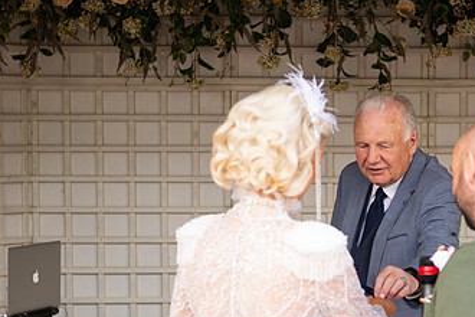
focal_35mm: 123
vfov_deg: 11.1
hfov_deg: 16.6
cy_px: 266
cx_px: 358
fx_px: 1623
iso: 100
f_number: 3.5
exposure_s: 1/160
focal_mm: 70
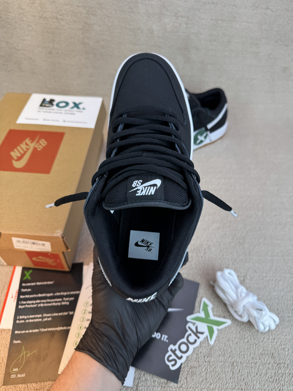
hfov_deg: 56.8
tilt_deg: -50.9
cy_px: 196
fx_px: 271
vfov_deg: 71.6
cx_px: 146
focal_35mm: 24
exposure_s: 1/457
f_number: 1.78
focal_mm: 6.76
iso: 80
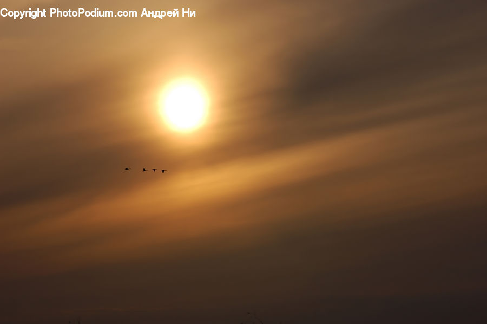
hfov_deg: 12.5
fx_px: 2230
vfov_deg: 8.3
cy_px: 162
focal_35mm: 165
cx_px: 244
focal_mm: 110
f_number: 6.3
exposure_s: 1/2500
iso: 200
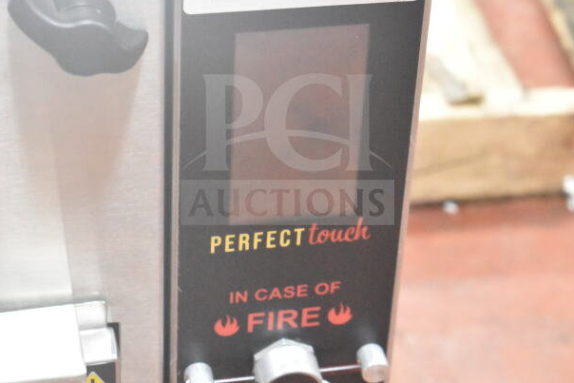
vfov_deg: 12.6
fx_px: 1738
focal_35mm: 109
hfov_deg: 18.8
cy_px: 149
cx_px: 287
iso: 14400
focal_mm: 48
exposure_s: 1/80
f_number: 5.3
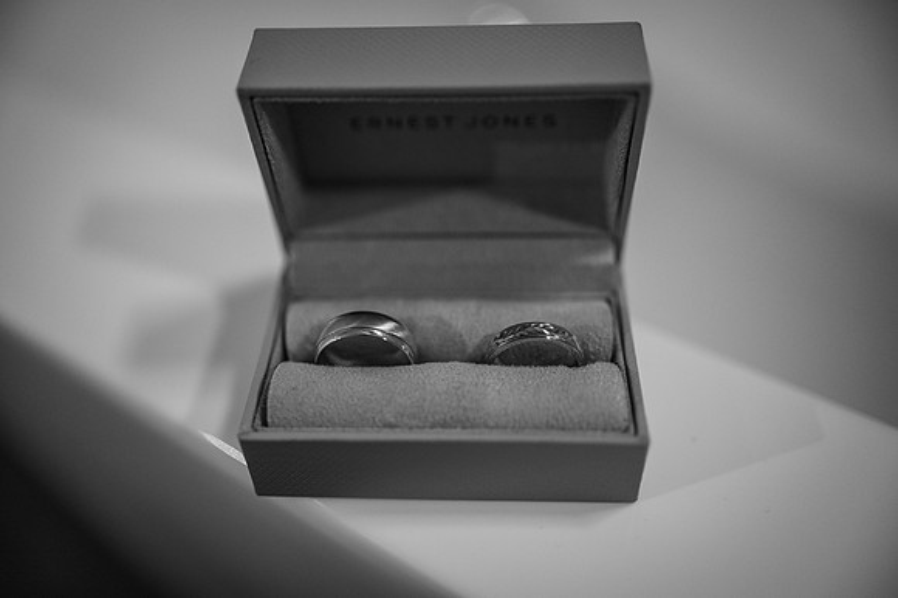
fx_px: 873
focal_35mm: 35
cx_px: 449
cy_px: 299
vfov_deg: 37.8
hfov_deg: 54.5
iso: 800
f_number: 1.8
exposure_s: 1/200
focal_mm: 35
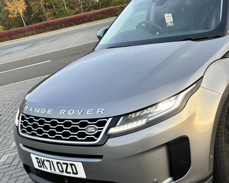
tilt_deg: -13.7
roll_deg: +13.9
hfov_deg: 41.3
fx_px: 291
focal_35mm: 43
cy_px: 81
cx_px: 179
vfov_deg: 34.9
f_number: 1.6
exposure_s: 1/100
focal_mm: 5.96
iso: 64
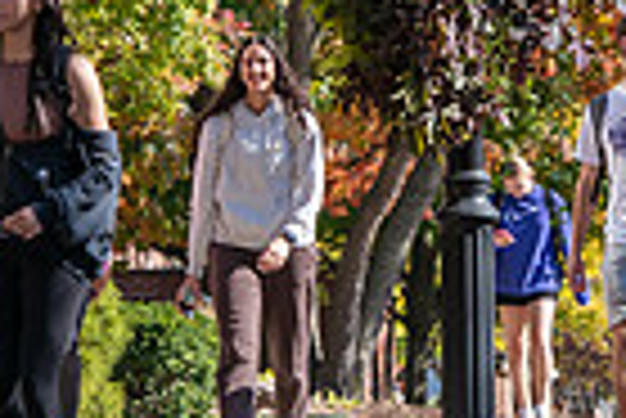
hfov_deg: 3.8
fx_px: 9434
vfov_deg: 2.5
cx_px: 414
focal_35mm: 542
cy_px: 52
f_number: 6.3
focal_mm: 130
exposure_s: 1/500
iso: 160
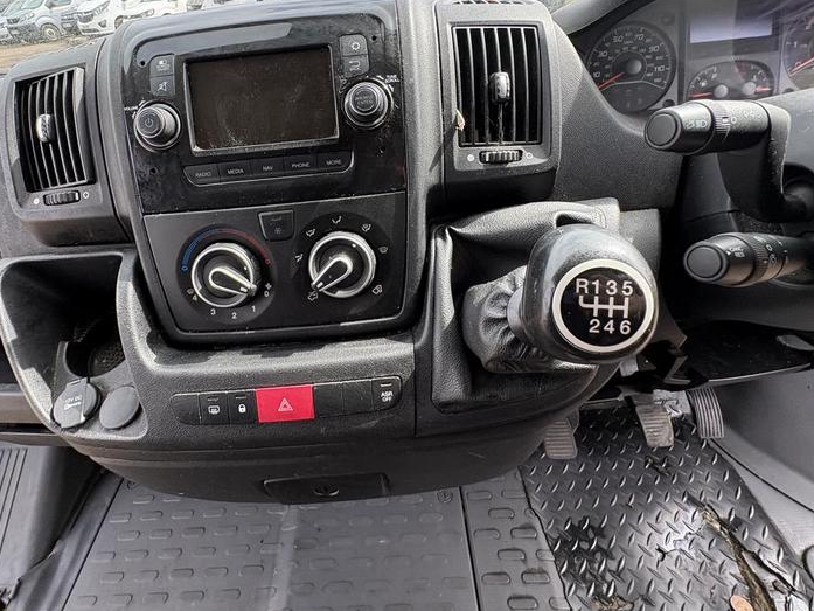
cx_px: 376
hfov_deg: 87.6
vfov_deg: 70.8
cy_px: 241
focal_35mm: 18
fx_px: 423
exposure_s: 1/142
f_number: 2.2
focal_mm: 2.22
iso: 80
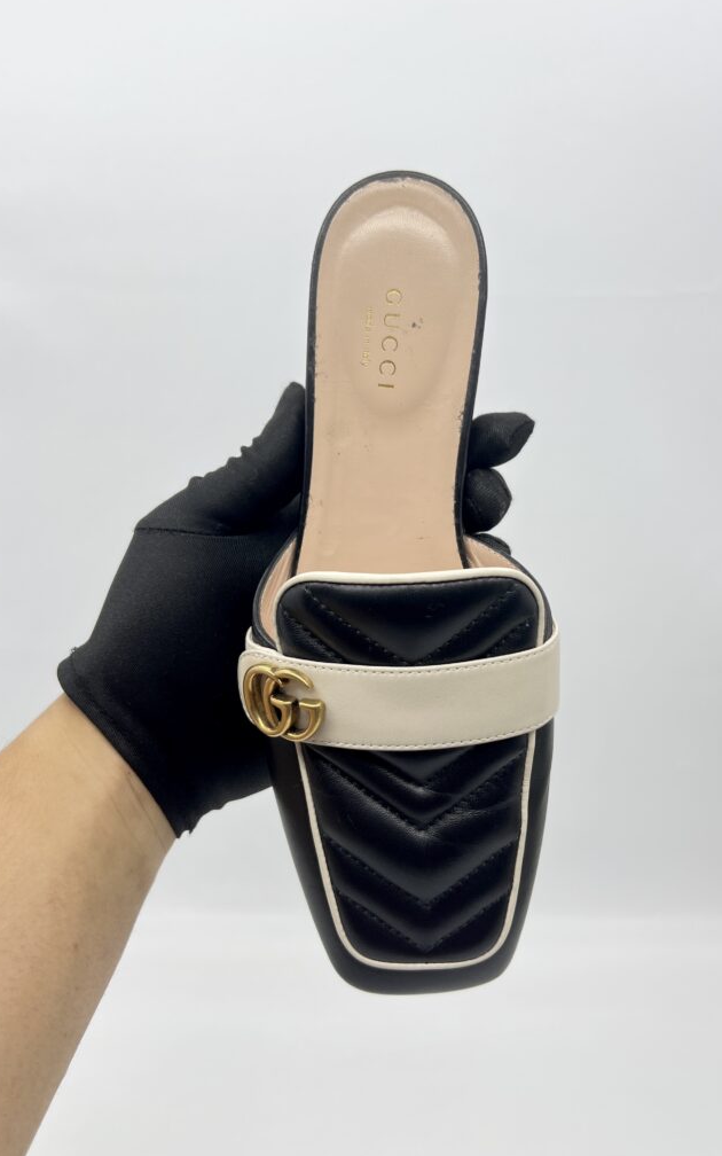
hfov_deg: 44.5
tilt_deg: -12.6
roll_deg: +0.5
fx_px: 882
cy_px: 572
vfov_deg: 66.5
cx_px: 406
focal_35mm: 28
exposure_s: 1/114
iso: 32
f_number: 1.5
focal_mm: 5.7
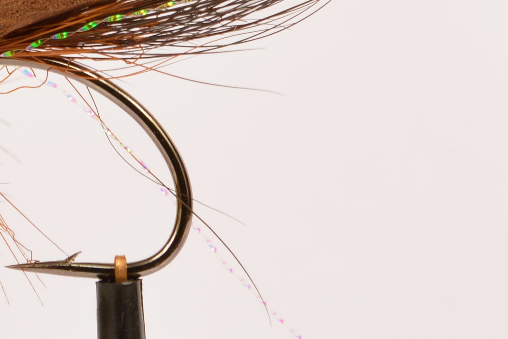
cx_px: 48
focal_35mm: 234
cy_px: -21
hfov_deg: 8.8
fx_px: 3302
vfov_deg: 5.9
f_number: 11
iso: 100
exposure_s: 1/25
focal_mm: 40
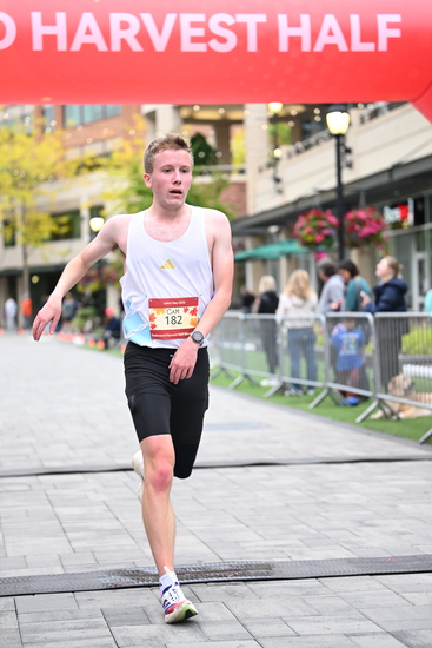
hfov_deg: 17.7
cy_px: 324
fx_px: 1385
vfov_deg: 26.3
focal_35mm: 77
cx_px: 216
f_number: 2.8
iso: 1600
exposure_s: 1/1250
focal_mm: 77
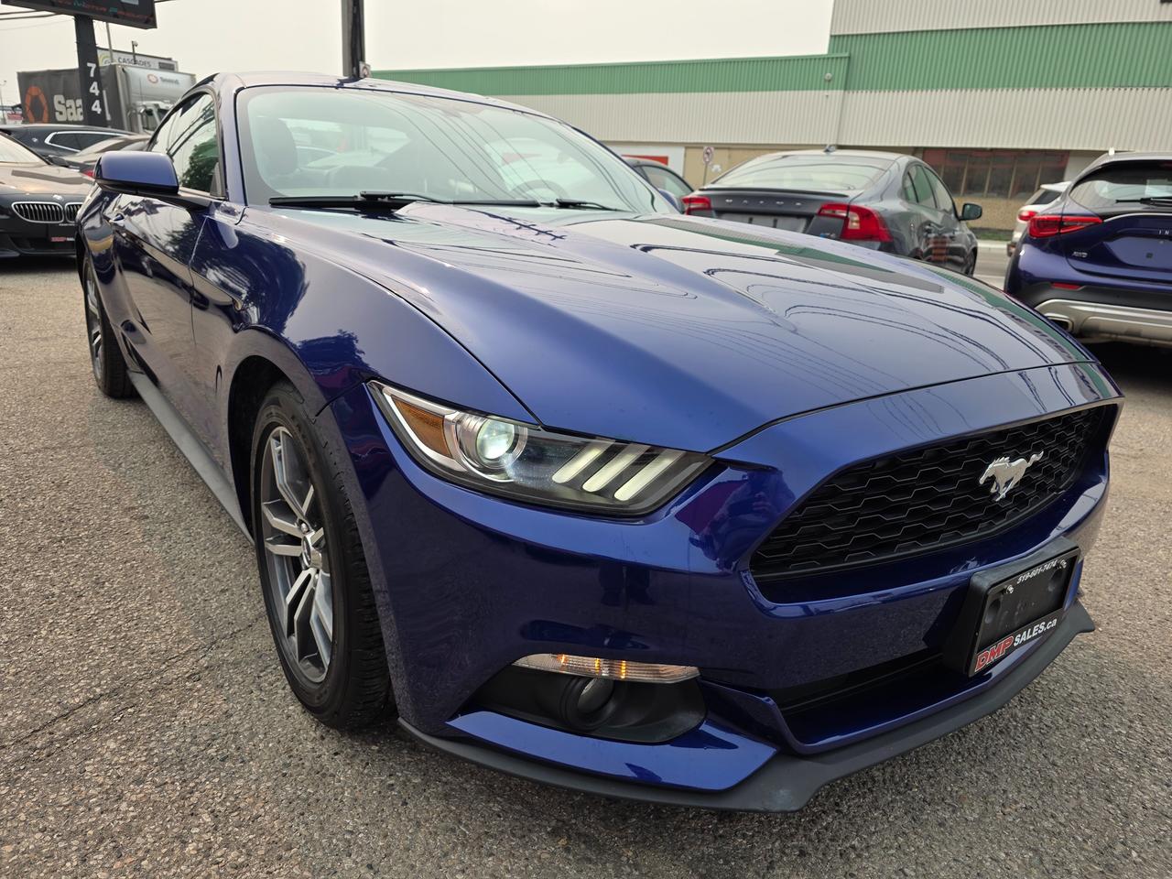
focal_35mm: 23
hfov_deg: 73.9
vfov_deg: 58.9
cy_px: 440
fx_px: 779
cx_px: 586
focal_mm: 6.3
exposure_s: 1/1517
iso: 40
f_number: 1.7
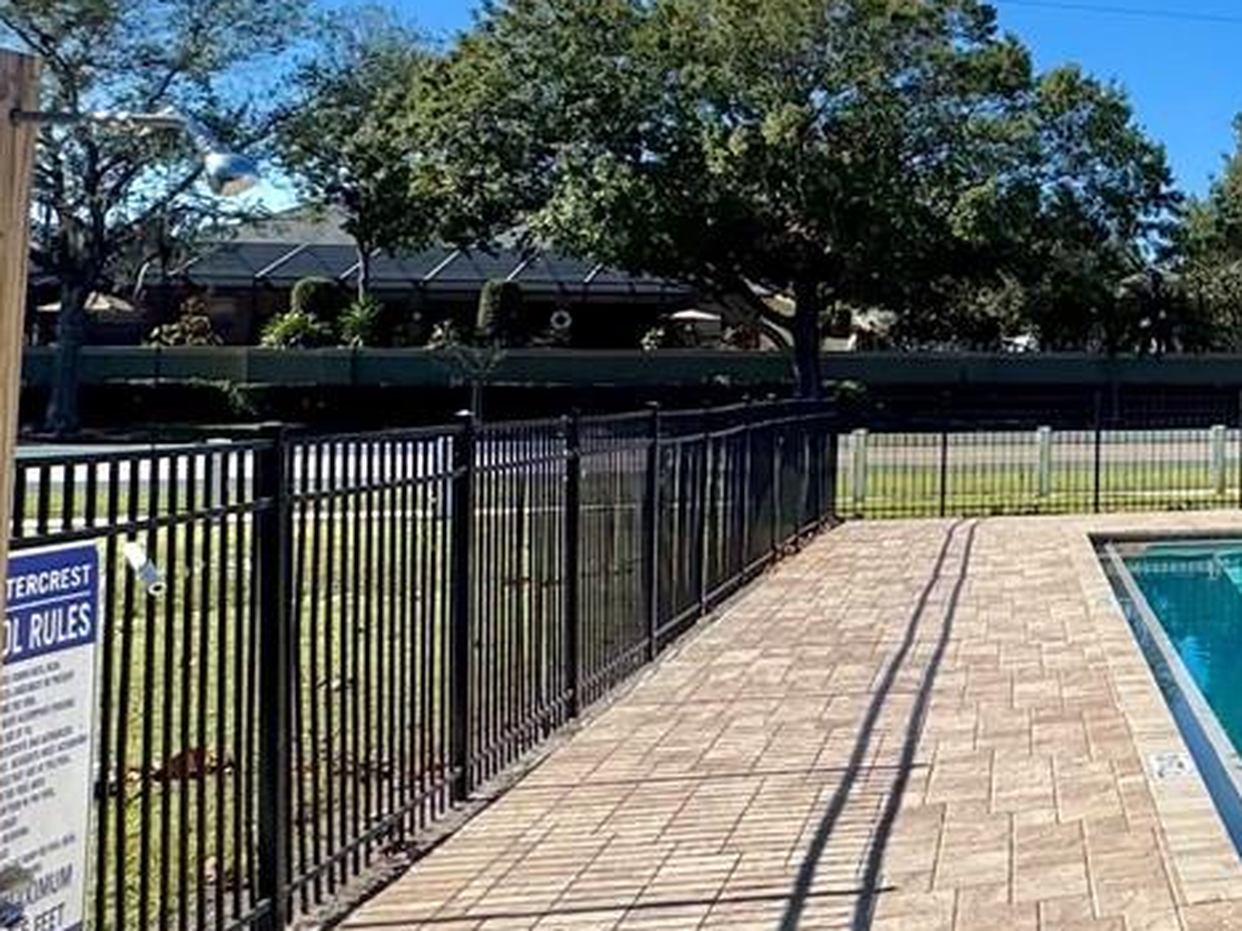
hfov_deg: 31.3
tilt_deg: +4.1
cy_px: 261
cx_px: 1593
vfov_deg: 29.9
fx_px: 1722
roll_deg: +0.0
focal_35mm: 48
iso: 50
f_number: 2.2
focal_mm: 2.22
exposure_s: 1/2028
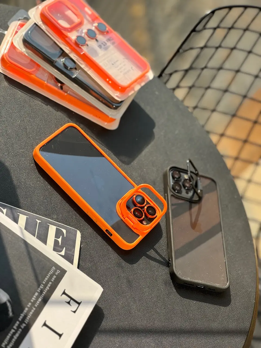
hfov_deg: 19.1
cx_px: 130
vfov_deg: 25.3
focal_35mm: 77
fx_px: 774
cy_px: 174
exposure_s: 1/172
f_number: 2.8
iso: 25
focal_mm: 9
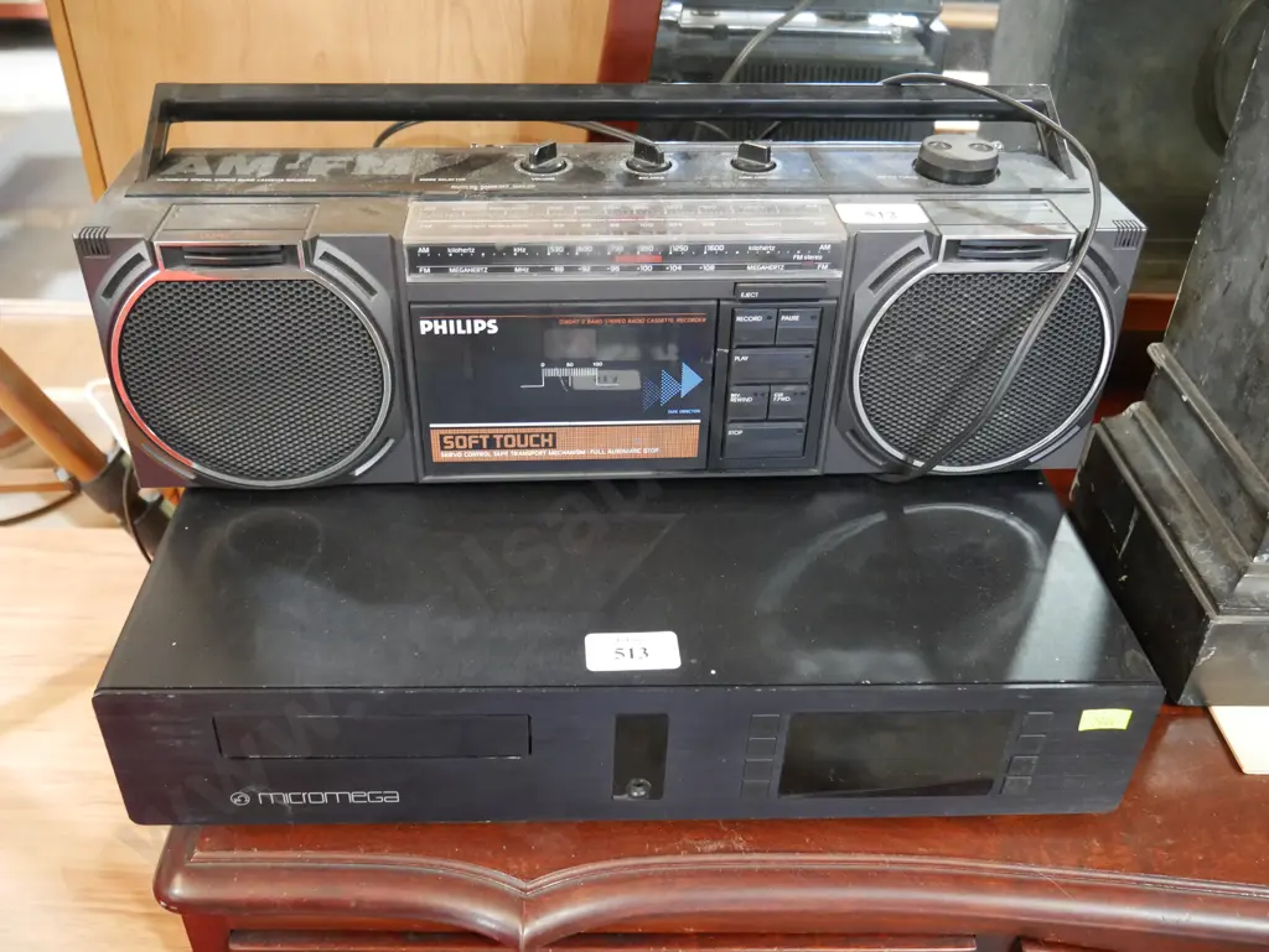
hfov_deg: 56.8
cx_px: 634
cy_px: 476
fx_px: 1174
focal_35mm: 32
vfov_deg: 44.2
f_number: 3.6
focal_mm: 16
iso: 2500
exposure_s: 1/60
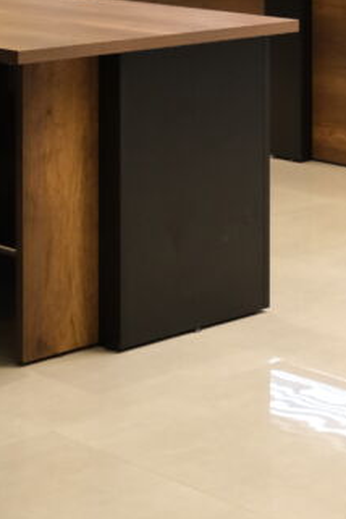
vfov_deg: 17.4
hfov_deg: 11.5
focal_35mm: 112
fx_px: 1615
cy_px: -97
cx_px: 590
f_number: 4
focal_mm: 20
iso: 1600
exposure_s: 1/140
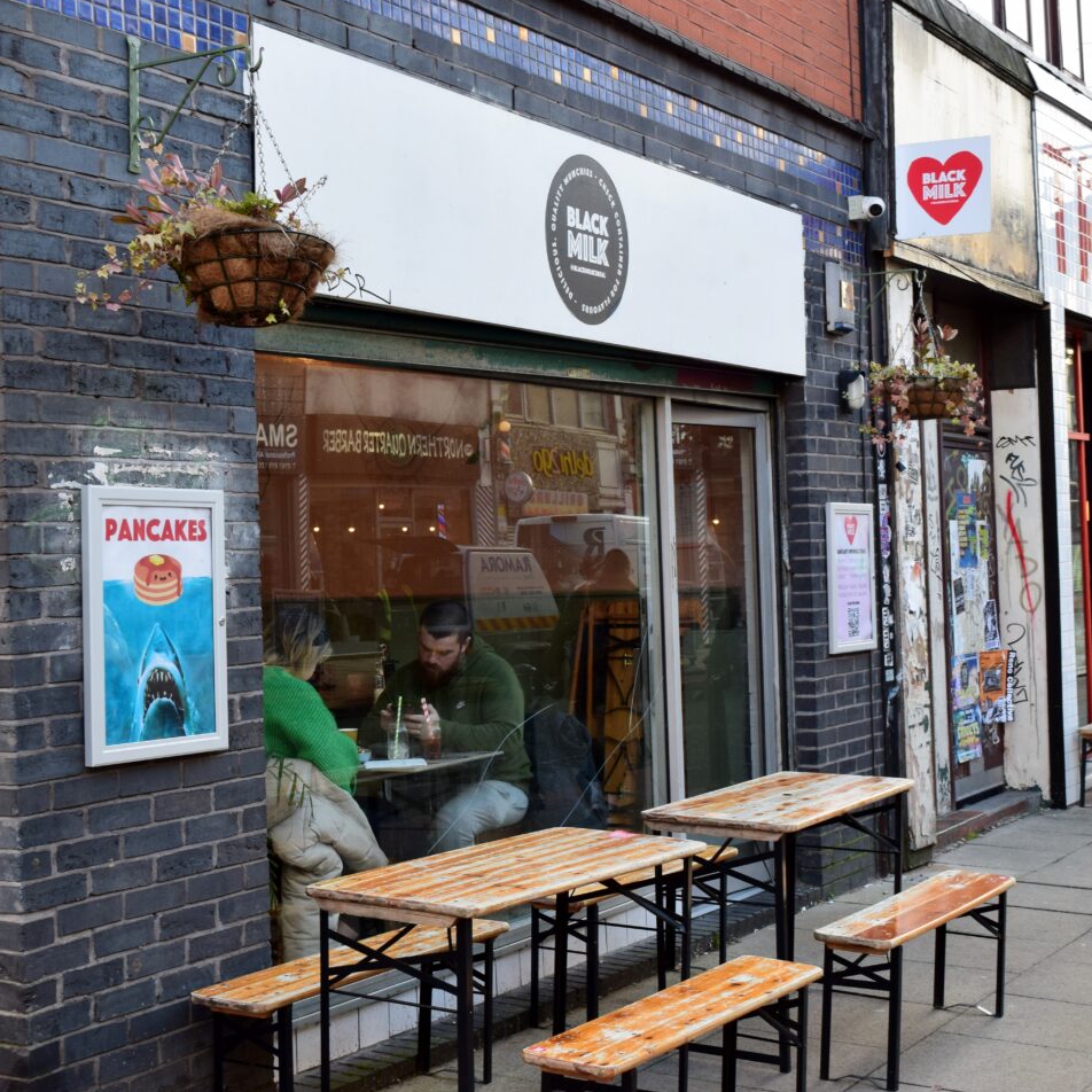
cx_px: 578
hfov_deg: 31.6
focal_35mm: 54
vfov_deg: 31.6
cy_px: 544
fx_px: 1927
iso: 400
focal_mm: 28
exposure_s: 1/100
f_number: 9
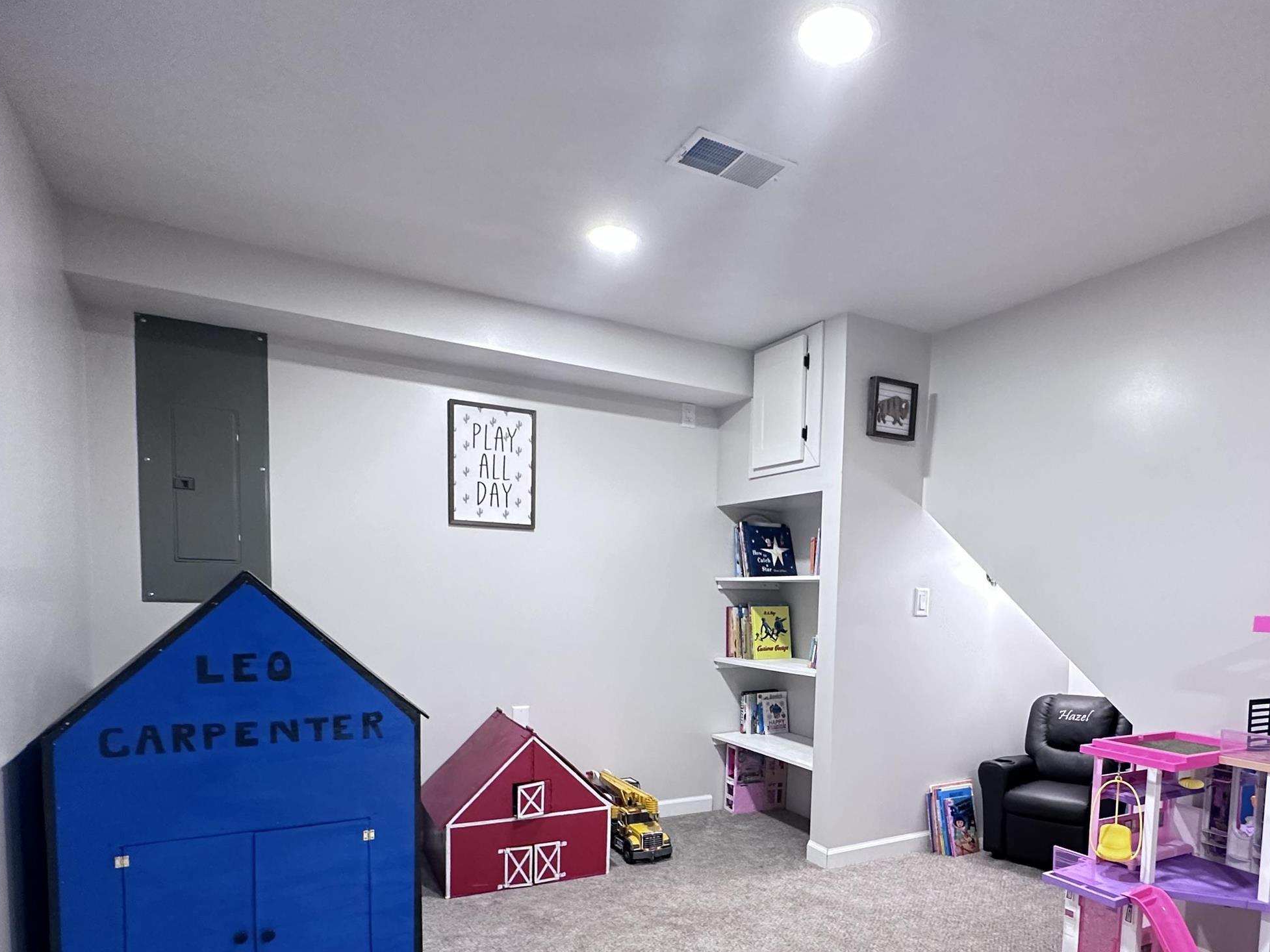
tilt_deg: -3.7
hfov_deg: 75.7
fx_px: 807
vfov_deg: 59.4
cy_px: 651
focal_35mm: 22
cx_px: 749
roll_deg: -1.8
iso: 400
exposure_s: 1/60
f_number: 2.2
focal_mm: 2.22
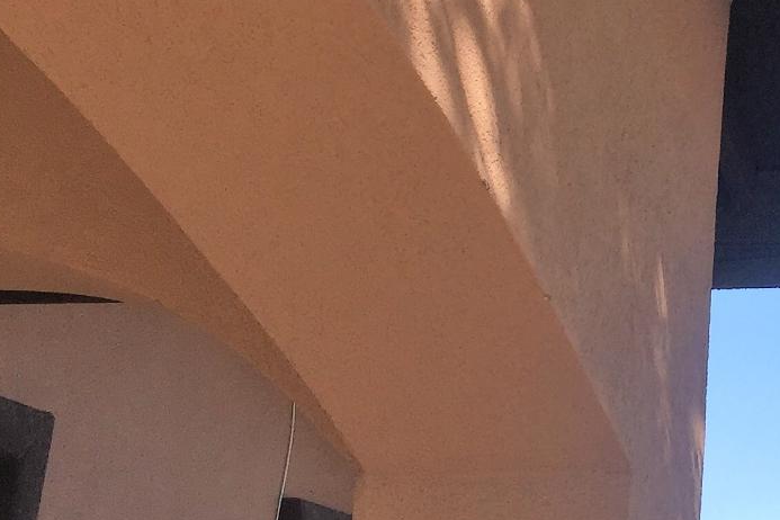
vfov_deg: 15.3
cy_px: -36
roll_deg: -2.7
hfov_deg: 22.7
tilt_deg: +22.4
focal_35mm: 87
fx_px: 1885
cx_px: 727
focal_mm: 4.15
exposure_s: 1/898
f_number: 2.2
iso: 32
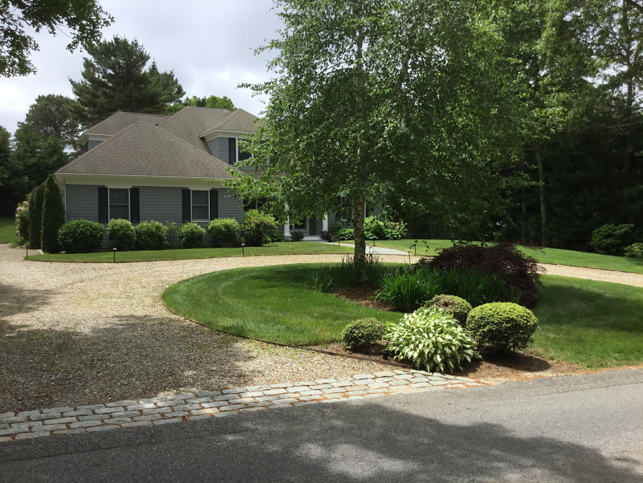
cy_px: 242
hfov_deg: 58.4
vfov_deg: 45.4
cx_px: 322
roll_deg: +0.9
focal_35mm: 31
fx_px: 576
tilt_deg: -1.5
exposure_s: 1/1481
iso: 25
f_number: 2.4
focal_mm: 3.3
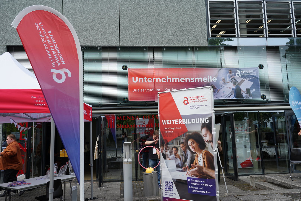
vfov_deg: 42.3
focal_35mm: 31
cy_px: 100
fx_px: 259
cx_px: 150
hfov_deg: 60.3
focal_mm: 31
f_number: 7.1
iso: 100
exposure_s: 1/250
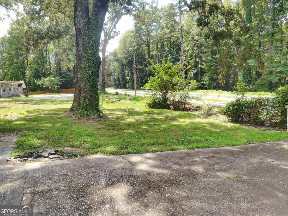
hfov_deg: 71.5
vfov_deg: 56.9
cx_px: 144
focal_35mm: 24
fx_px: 200
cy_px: 108
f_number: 1.8
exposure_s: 1/8
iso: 100
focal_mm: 5.56
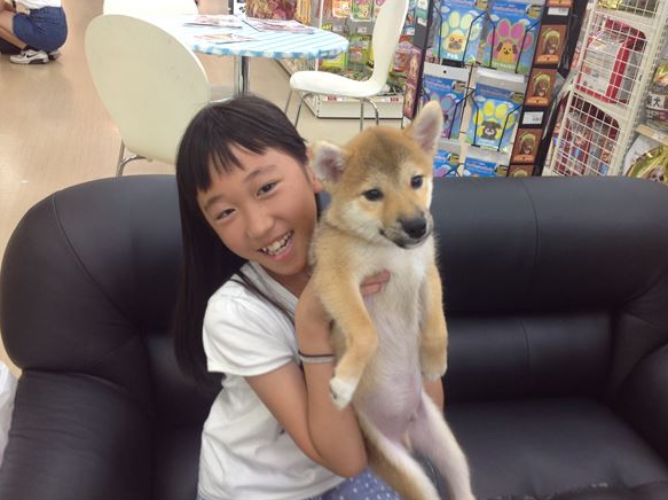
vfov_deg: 39.6
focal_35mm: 36
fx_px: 694
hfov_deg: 51.4
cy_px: 247
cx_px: 336
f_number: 2.4
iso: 50
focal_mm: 4.28
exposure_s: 1/20
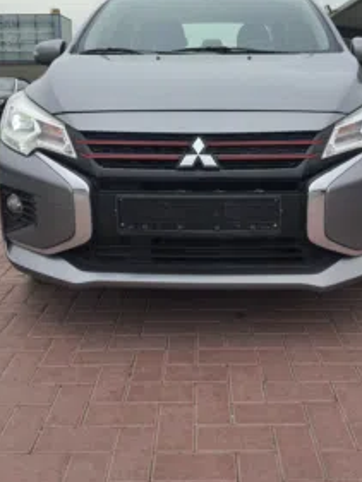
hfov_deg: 38.6
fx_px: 516
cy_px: 161
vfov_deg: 49.3
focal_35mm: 37
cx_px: 209
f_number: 1.7
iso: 50
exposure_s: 1/1980
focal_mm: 4.32
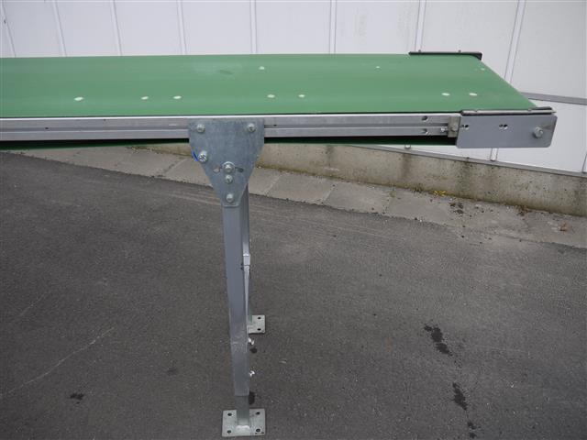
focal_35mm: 34
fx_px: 577
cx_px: 294
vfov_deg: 41.8
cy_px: 220
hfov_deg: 54.0
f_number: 4
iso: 100
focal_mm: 17
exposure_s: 1/800
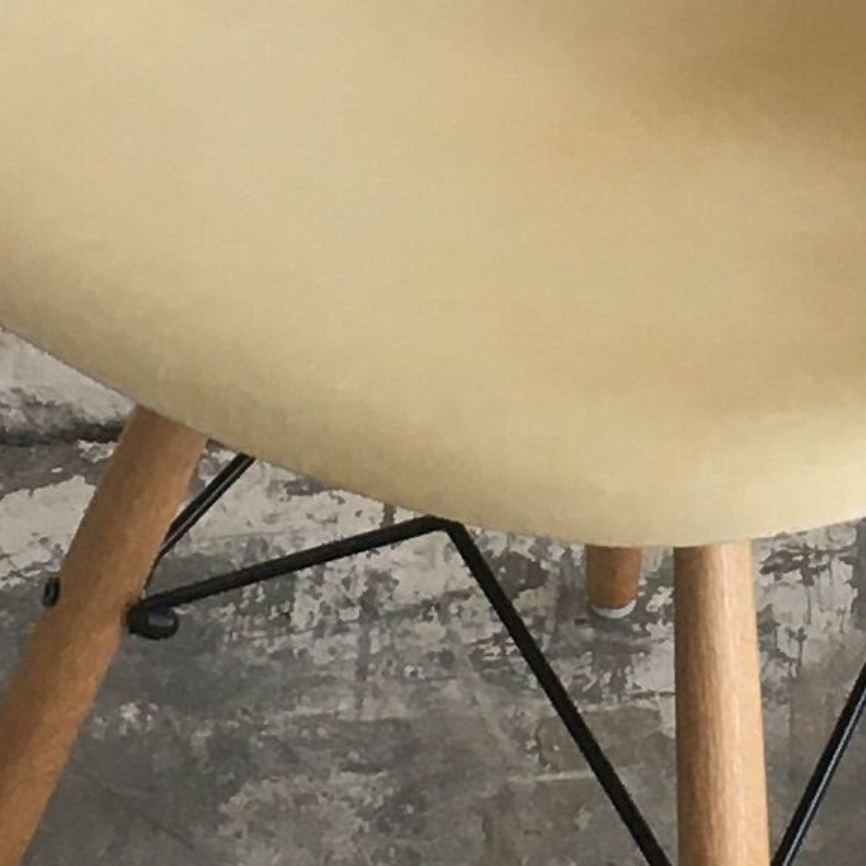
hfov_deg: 9.7
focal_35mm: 180
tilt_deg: -29.3
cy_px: -26
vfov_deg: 9.6
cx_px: 791
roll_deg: +0.0
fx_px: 5095
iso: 32
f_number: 2.2
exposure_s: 1/33
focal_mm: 4.15
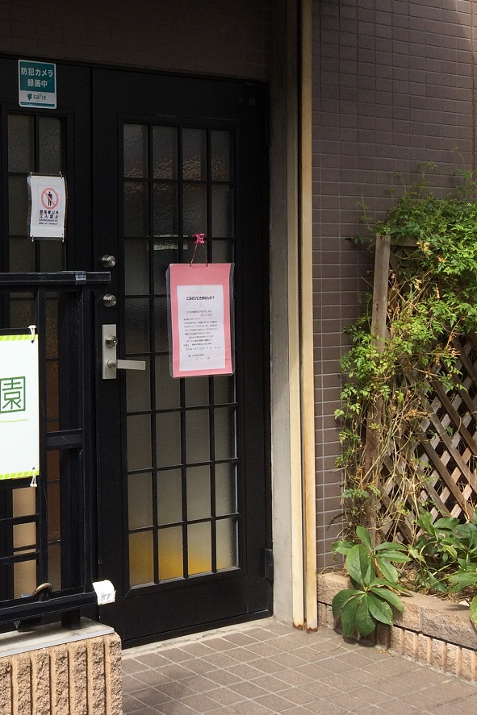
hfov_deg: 23.7
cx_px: -119
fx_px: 1014
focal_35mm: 51
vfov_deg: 38.8
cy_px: 304
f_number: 2.2
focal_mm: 4.15
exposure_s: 1/855
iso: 32
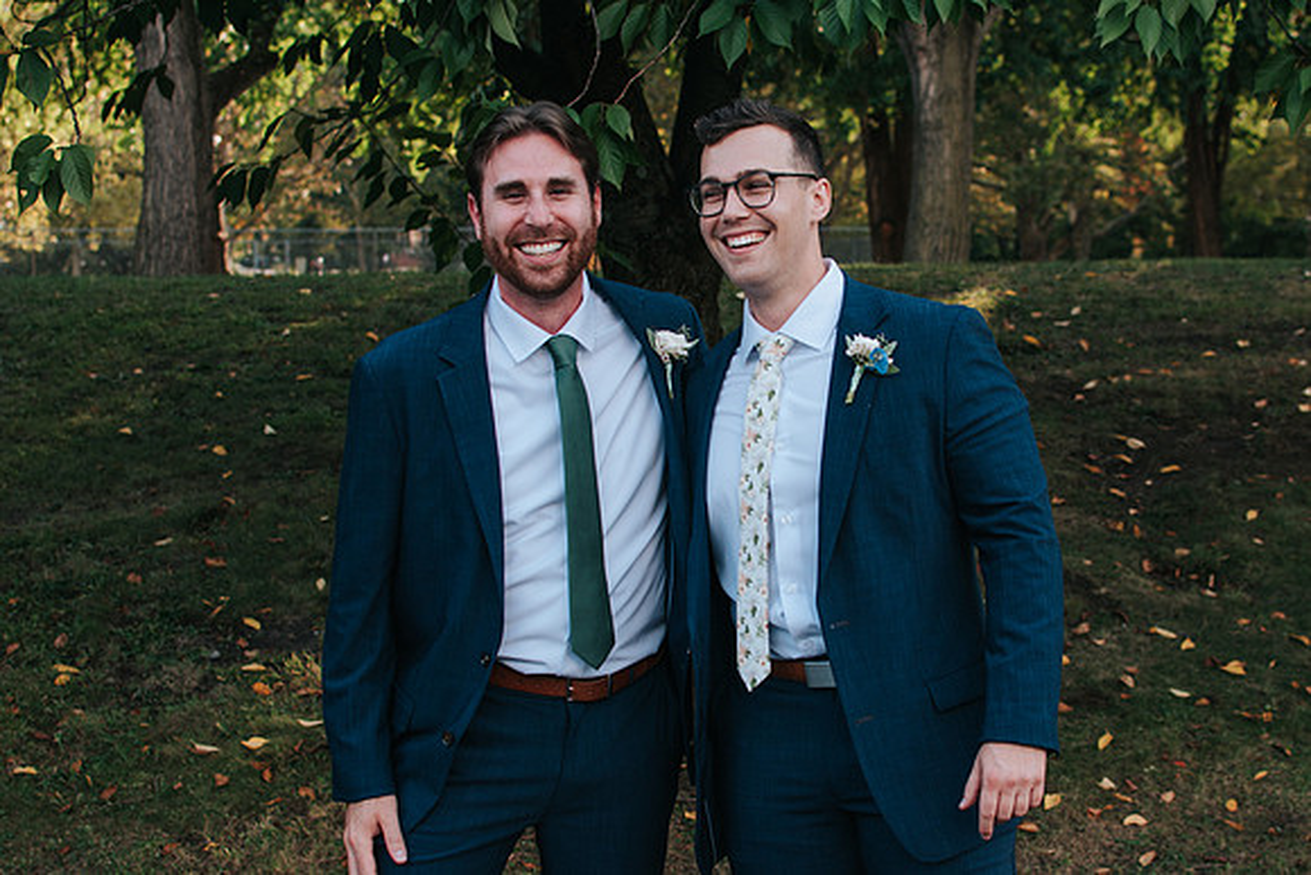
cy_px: 466
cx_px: 757
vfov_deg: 21.6
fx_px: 2289
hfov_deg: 31.9
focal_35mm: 63
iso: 100
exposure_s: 1/250
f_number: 3.5
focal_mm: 35
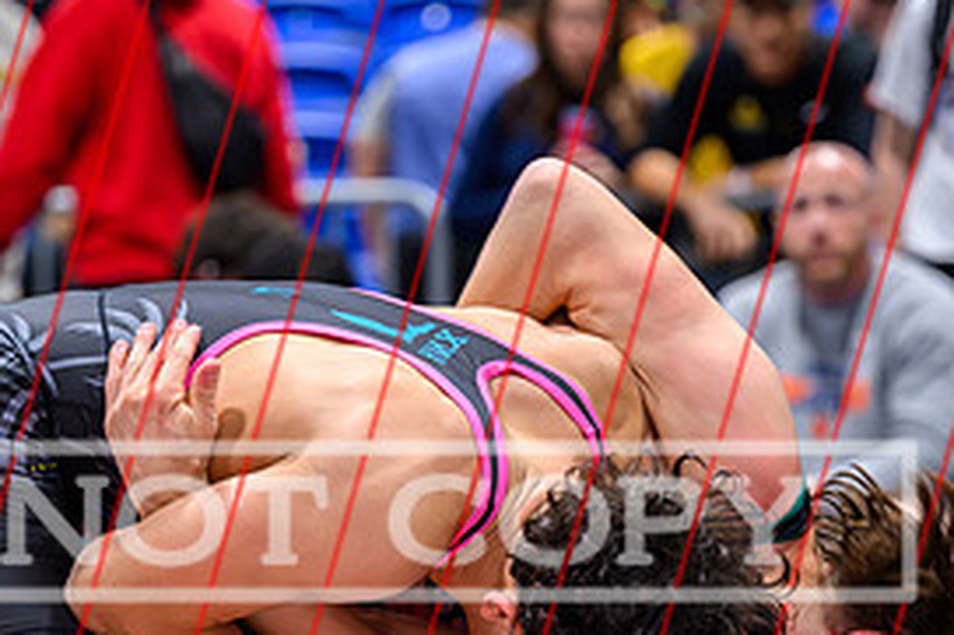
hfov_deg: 7.4
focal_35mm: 278
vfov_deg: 4.9
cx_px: 497
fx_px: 7362
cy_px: 473
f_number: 2.8
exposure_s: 1/640
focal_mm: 102
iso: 3200
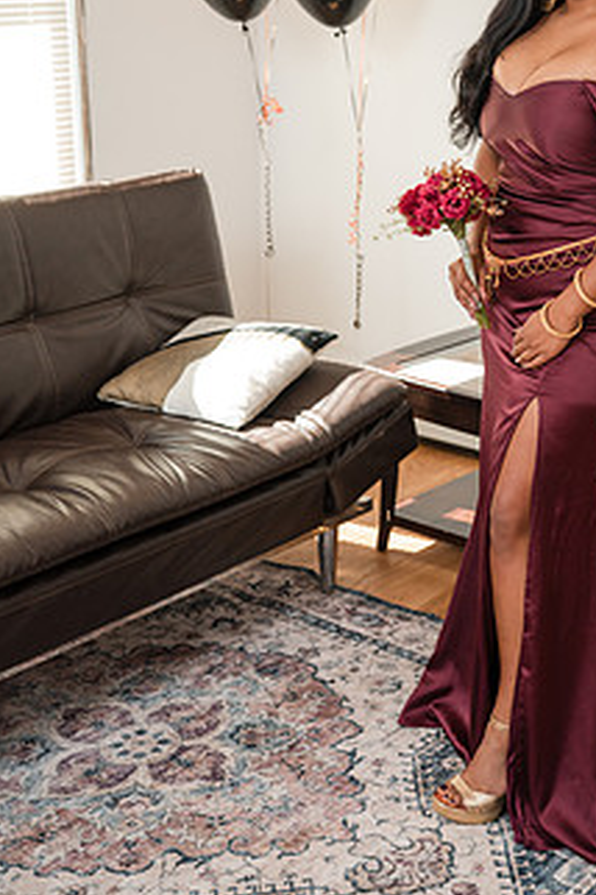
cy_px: 332
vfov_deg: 31.7
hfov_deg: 21.5
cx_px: 407
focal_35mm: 63
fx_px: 1564
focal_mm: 45
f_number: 3.2
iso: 1000
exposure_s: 1/250
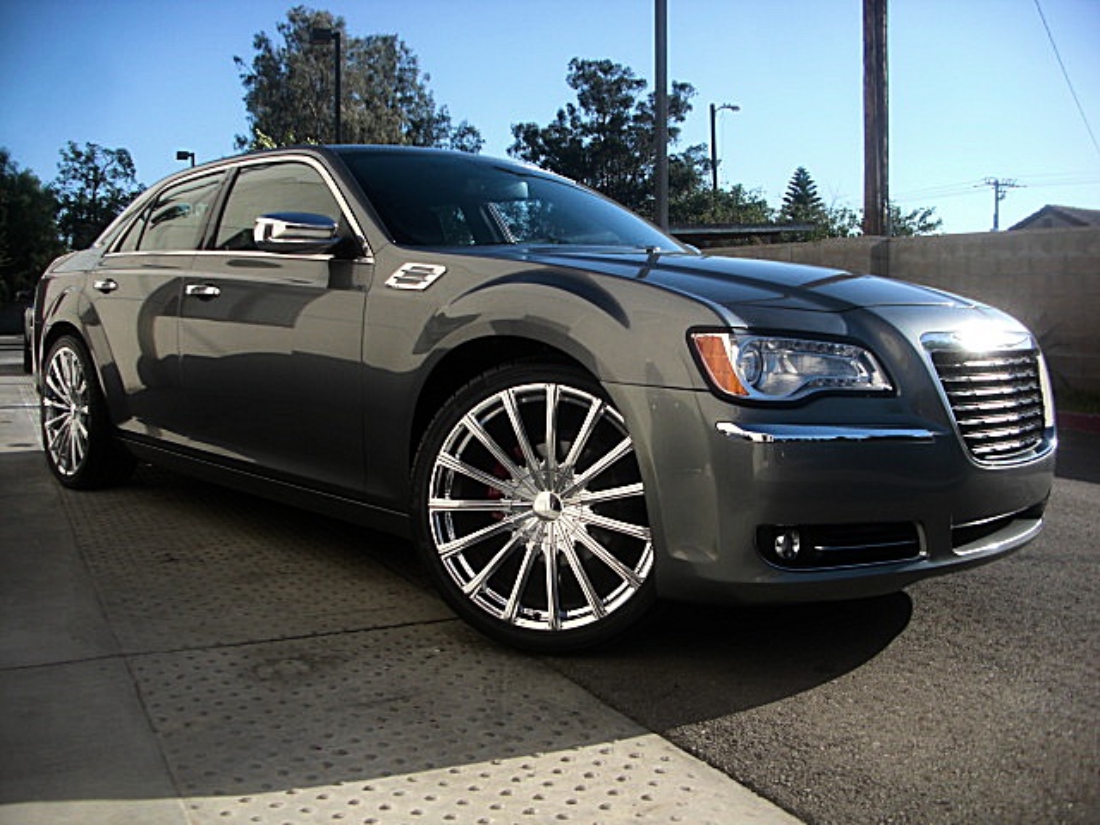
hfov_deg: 51.4
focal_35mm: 36
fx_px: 1144
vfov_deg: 39.7
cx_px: 550
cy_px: 412
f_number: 2.8
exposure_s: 1/640
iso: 50
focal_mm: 6.3
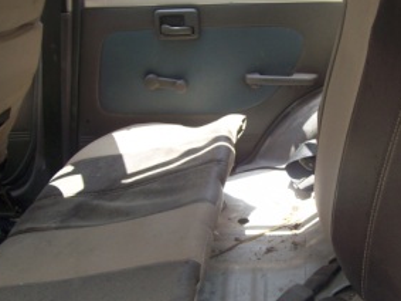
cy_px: 165
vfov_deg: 25.6
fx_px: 660
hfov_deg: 33.4
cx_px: 273
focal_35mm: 57
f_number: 2.7
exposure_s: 1/181
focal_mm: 6
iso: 80
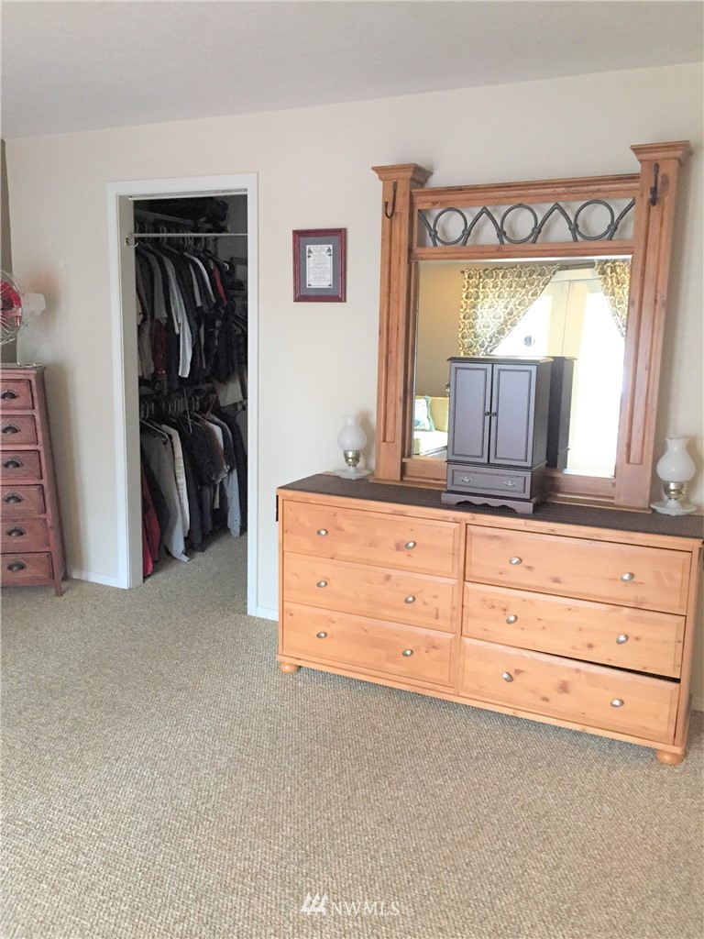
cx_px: 352
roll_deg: -0.6
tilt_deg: -8.6
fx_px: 786
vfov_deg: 61.7
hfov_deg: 48.2
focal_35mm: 29
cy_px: 470
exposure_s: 1/30
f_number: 2.2
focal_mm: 4.15
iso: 200
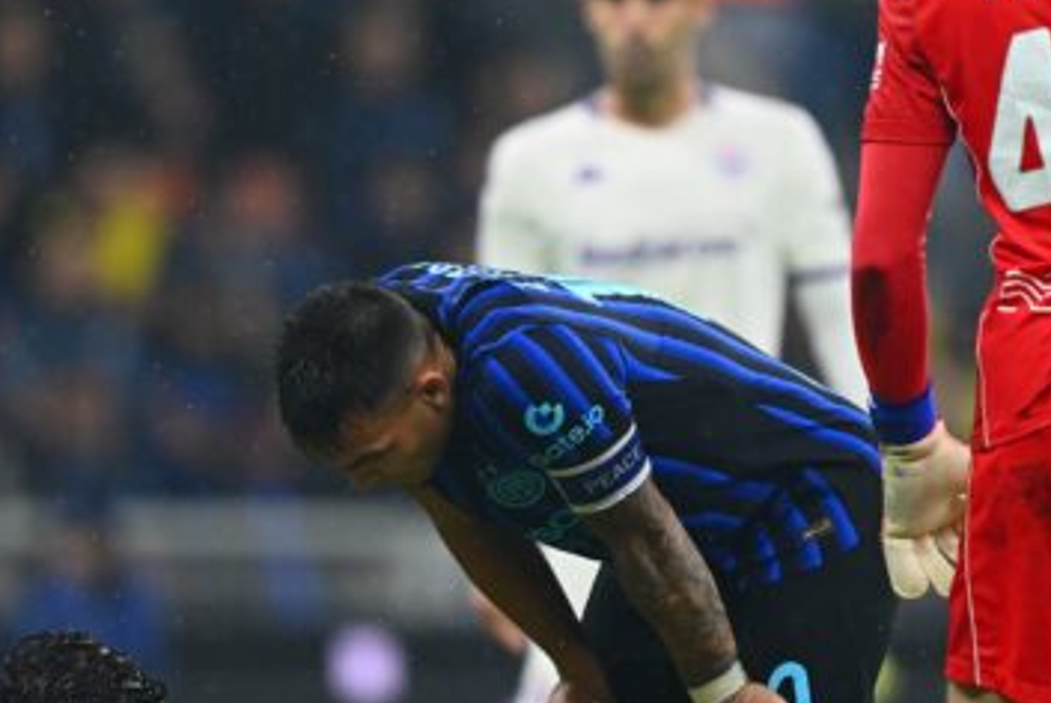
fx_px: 33892
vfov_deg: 1.2
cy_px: 305
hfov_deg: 1.8
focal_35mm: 1160
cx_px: 592
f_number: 2.8
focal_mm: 400
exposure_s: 1/1600
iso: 2000
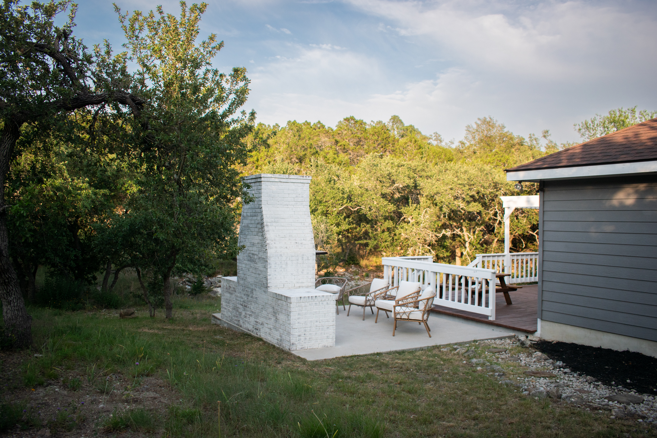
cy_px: 219
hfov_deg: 64.6
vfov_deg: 45.7
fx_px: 520
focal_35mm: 28
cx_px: 328
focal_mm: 18
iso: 100
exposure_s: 1/1250
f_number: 4
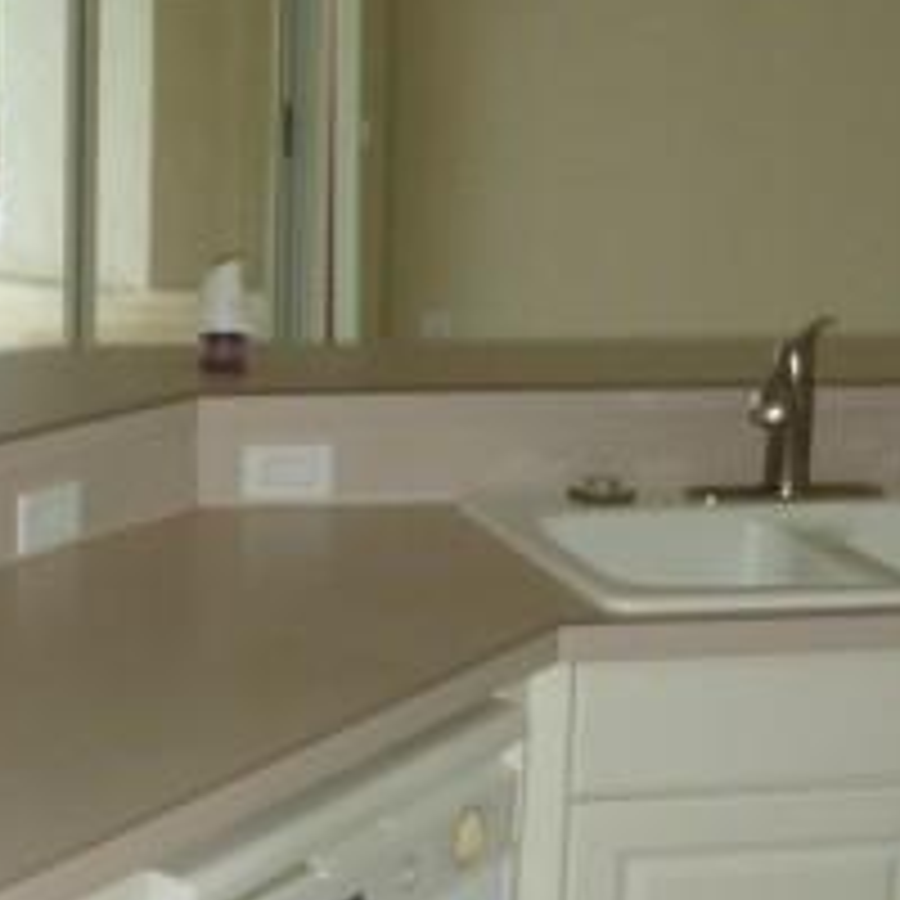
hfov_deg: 21.6
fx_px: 2324
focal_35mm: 79
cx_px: 162
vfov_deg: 21.9
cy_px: 410
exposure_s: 1/60
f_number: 3.3
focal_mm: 5
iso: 200
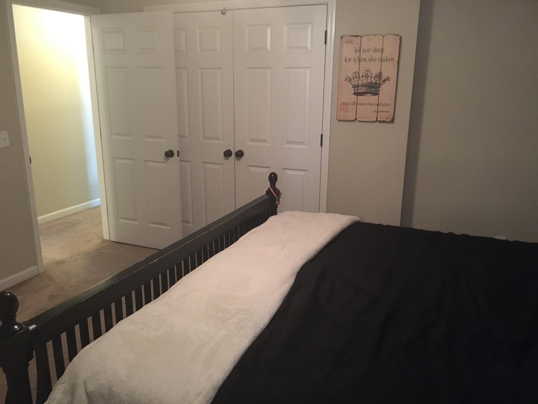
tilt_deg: -13.1
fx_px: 451
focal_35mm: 29
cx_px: 269
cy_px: 202
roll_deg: -0.6
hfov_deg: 61.7
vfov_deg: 48.2
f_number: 2.2
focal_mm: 4.15
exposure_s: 1/8
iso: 160
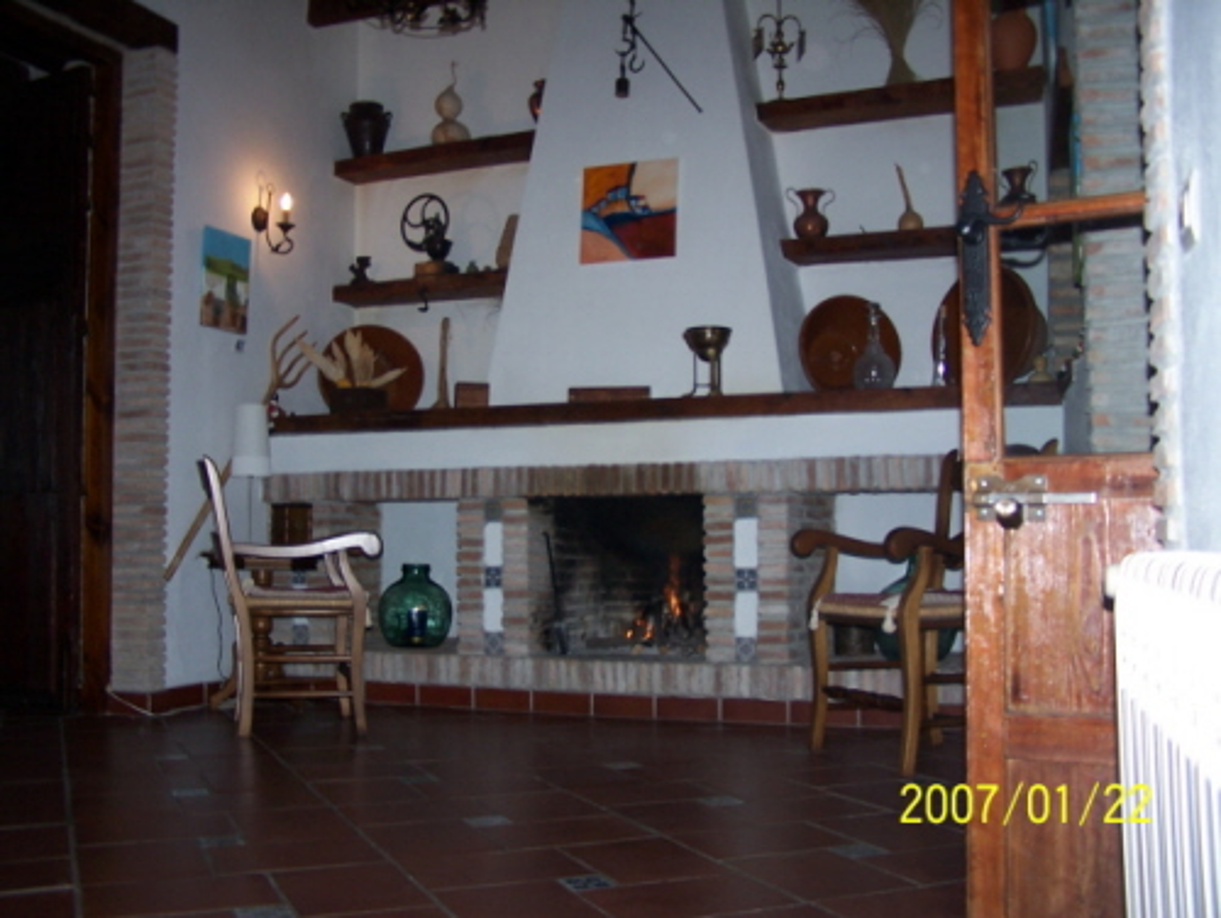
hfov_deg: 48.9
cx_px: 610
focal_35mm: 38
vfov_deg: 37.8
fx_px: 1342
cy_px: 459
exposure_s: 1/60
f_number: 2.8
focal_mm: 6.3
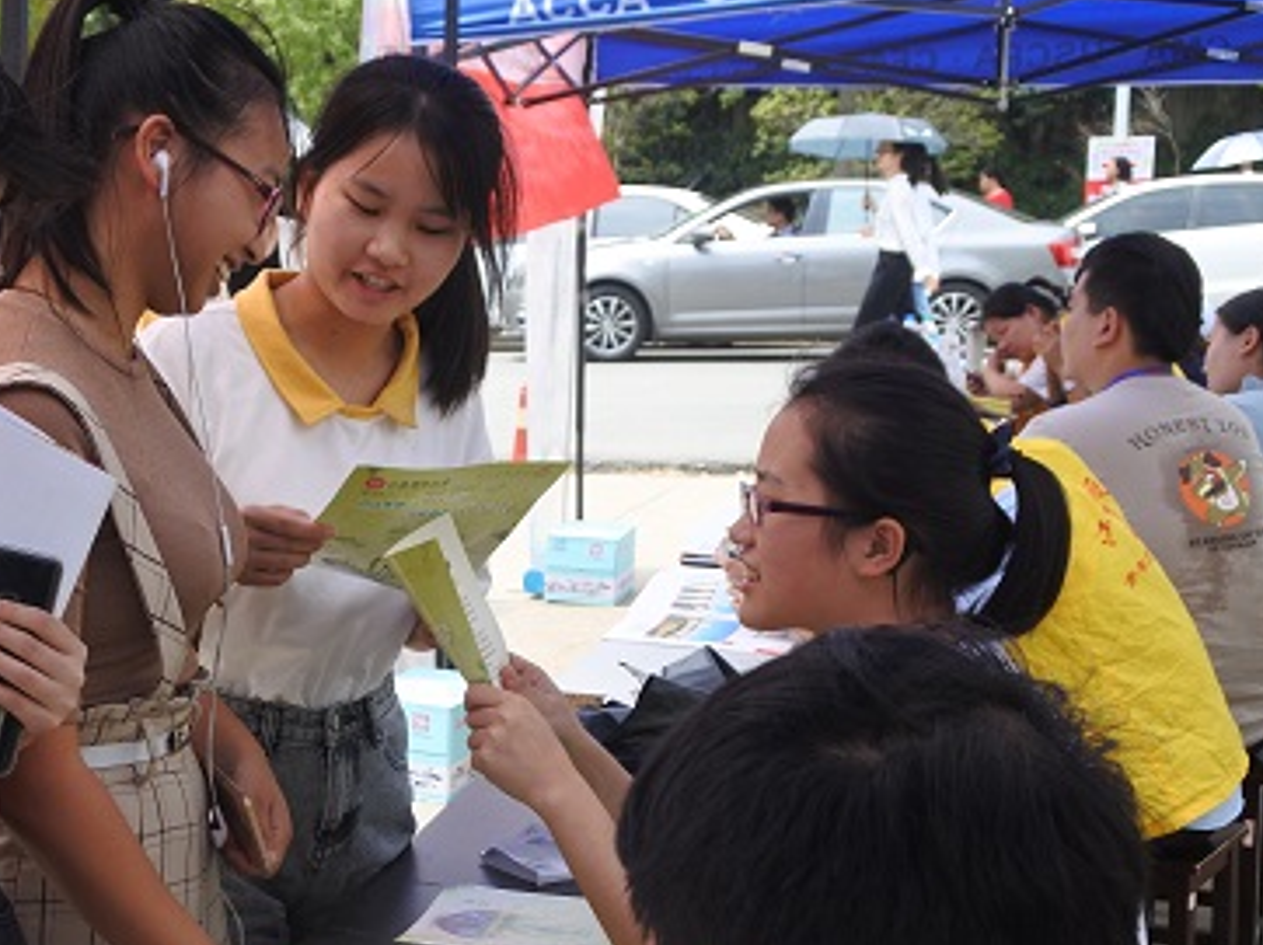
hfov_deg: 28.4
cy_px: 676
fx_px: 2443
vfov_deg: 21.8
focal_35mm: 67
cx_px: 265
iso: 160
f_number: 4.2
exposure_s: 1/250
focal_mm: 15.7
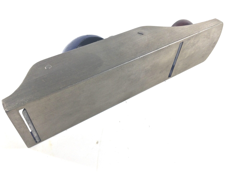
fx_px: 206
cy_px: 86
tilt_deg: -49.5
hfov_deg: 58.4
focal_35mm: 31
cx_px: 115
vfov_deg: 45.4
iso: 25
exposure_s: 1/50
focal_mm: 3.3
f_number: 2.4
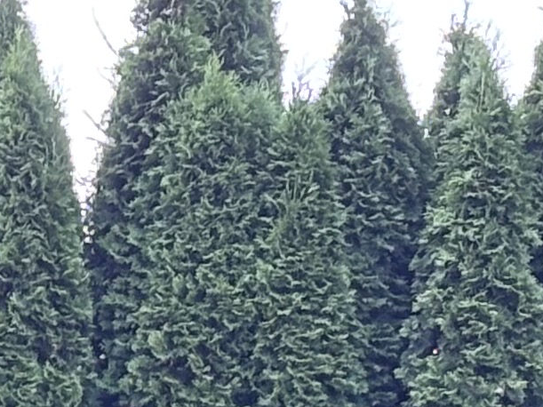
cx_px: -349
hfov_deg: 5.7
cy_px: 1187
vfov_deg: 4.2
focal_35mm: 343
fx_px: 5379
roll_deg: -0.4
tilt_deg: +1.1
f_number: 1.6
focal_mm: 5.96
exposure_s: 1/72
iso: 50
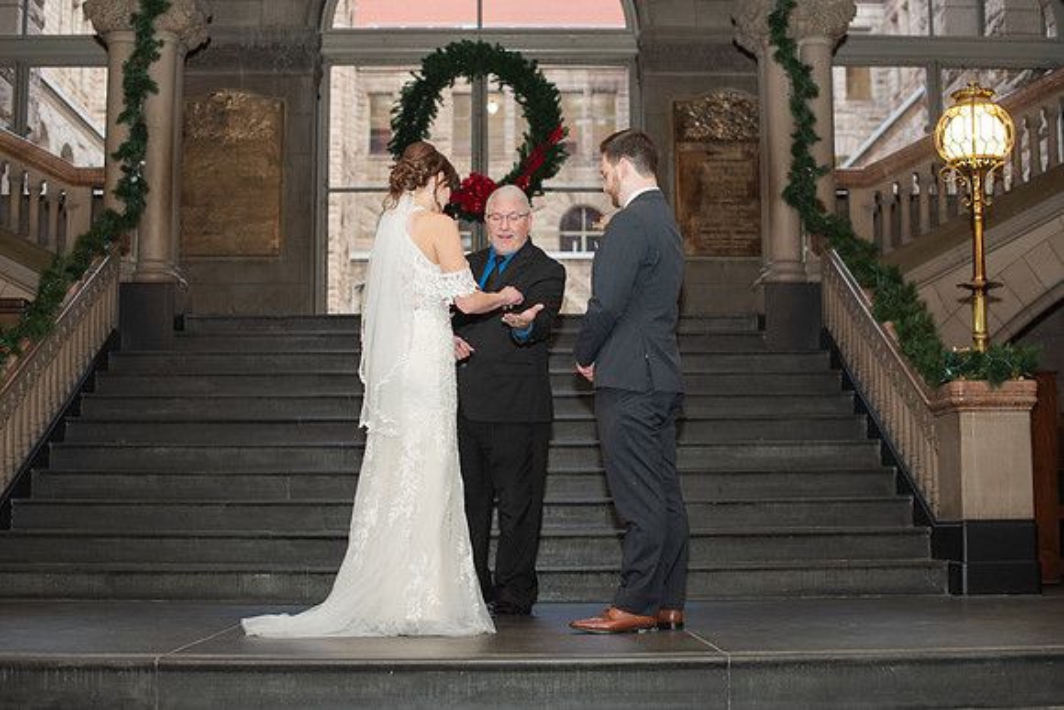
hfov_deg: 39.6
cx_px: 532
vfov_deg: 27.0
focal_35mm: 50
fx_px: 1478
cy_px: 355
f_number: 3.5
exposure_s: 1/200
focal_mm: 50
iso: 800
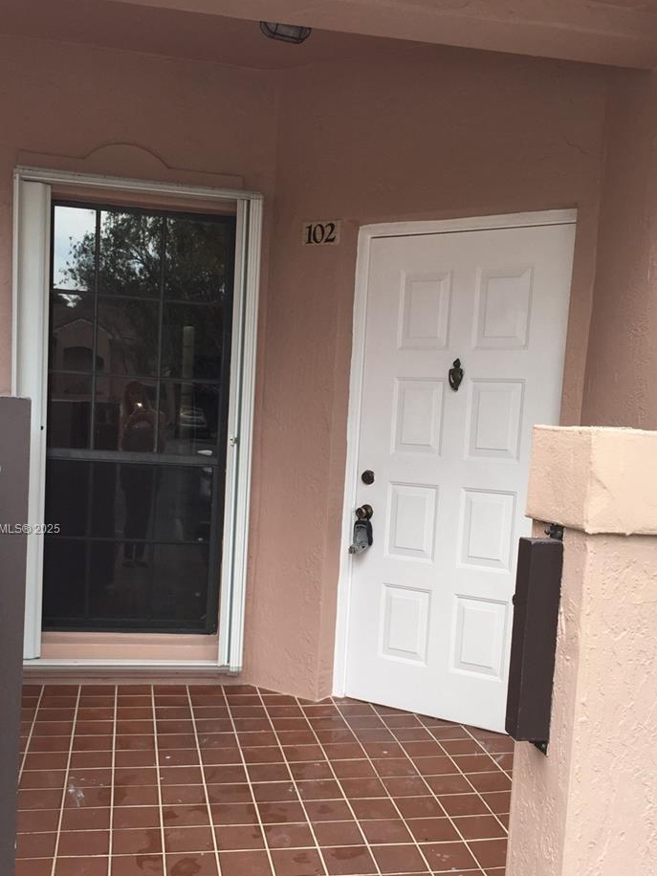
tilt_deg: -5.6
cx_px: 316
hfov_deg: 37.7
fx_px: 962
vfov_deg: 48.7
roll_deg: -3.0
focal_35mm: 38
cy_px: 530
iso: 32
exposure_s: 1/314
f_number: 2.2
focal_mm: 4.15
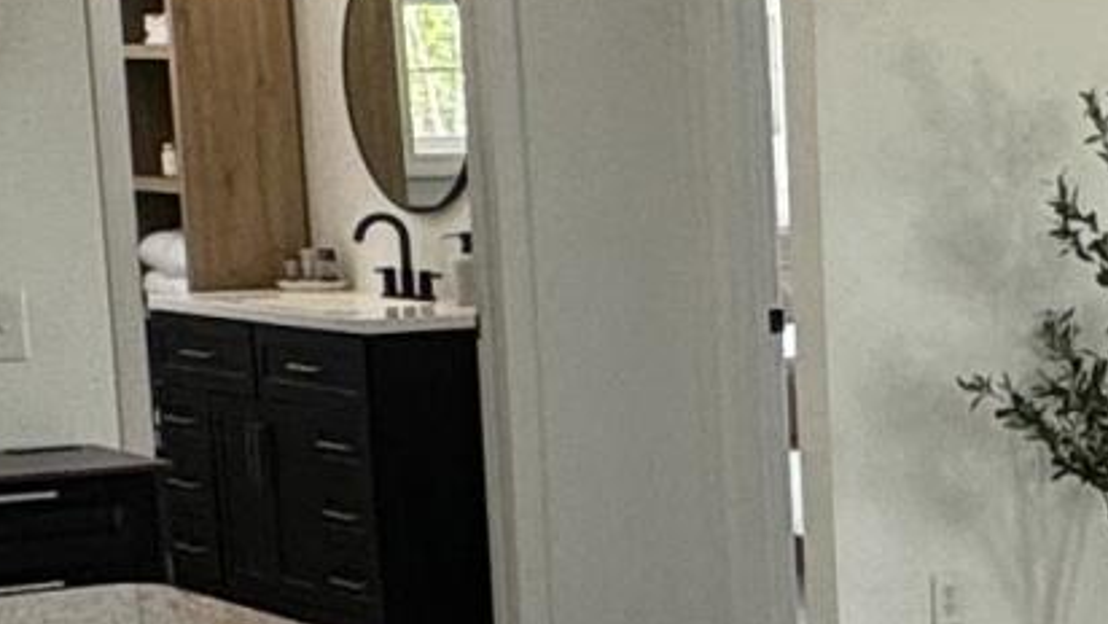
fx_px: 3262
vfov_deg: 10.8
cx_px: 1883
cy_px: 662
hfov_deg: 16.6
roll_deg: -0.9
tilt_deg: -11.1
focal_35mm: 111
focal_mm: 2.22
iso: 80
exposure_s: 1/99
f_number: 2.2
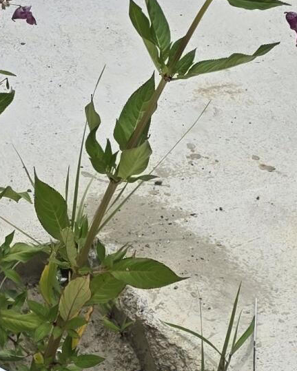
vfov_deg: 15.2
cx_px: 101
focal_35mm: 125
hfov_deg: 12.3
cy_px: 329
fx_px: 1374
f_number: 1.7
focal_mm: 6.3
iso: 64
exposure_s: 1/7944
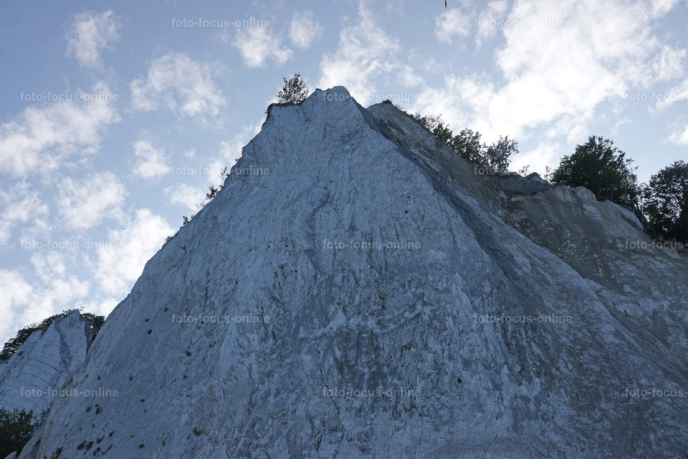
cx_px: 344
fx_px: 612
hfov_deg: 58.7
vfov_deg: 41.1
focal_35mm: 32
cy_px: 230
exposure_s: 1/800
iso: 100
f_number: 4
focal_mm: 11.77
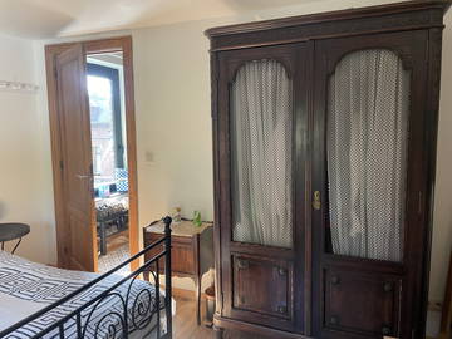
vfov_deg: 53.1
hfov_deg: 67.3
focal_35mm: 26
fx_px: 339
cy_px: 170
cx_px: 226
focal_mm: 4.2
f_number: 1.6
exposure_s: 1/85
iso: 125
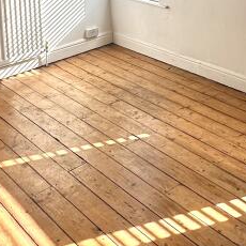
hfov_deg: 31.1
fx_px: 442
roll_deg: +1.3
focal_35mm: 55
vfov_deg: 27.9
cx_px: 124
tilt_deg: -9.0
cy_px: -36
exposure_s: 1/428
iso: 40
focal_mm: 2.22
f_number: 2.2
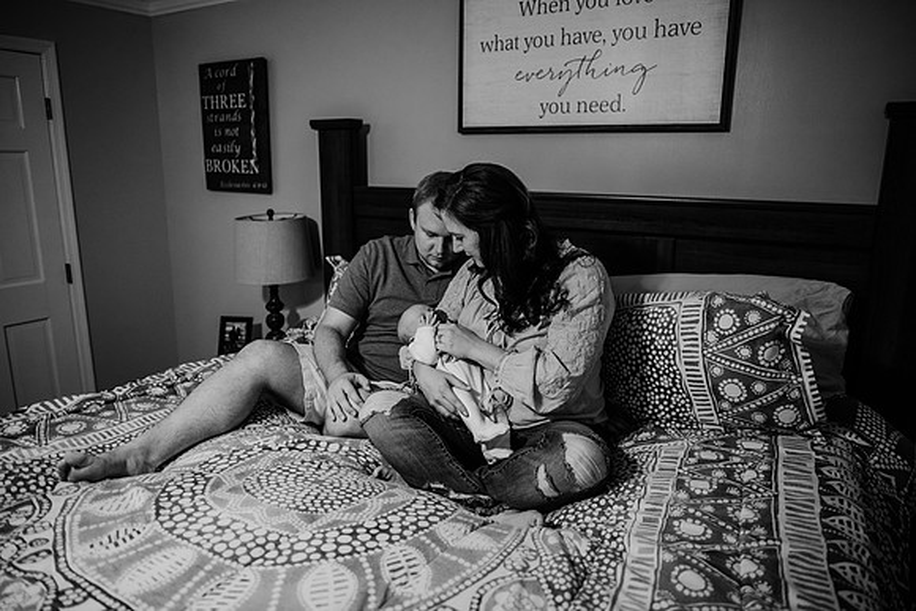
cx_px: 458
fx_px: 611
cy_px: 306
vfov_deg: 53.2
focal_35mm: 24
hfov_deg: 73.7
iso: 800
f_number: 2.2
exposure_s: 1/160
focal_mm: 24
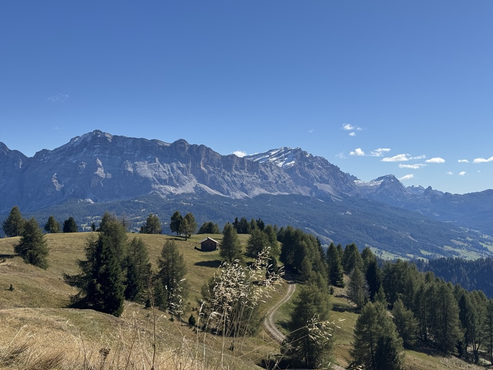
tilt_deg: +1.2
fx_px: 684
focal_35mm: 48
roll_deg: +0.3
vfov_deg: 30.3
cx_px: 246
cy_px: 185
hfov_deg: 39.7
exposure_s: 1/6410
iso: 64
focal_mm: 6.76
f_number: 1.78
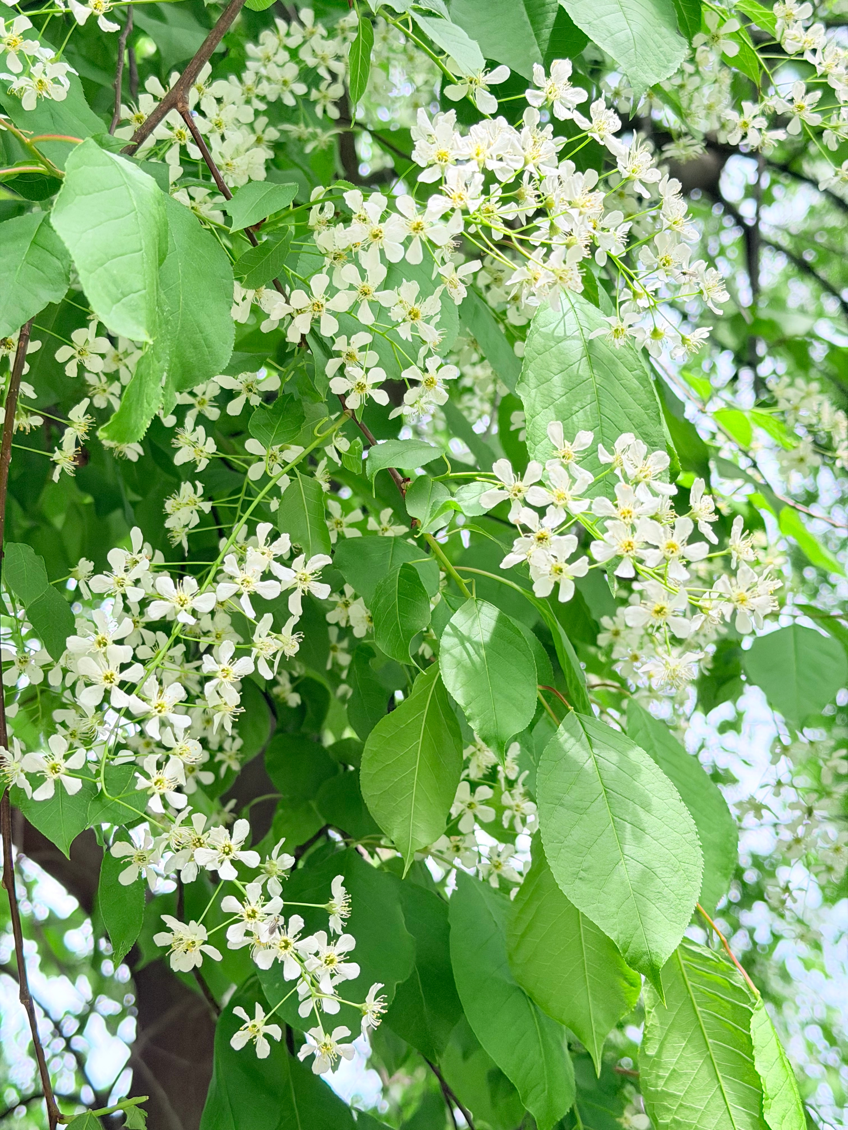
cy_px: 565
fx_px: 1568
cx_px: 424
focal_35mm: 48
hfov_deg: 30.3
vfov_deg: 39.7
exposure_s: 1/606
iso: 80
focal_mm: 6.76
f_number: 1.78
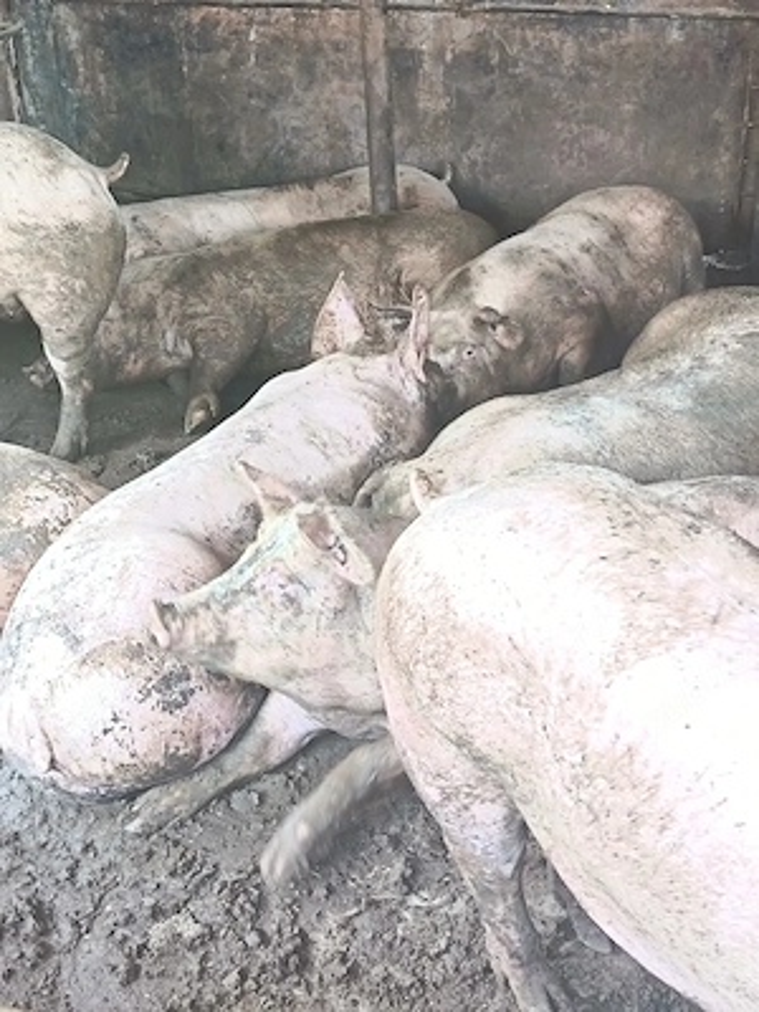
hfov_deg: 30.3
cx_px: 380
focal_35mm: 48
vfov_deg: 39.7
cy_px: 506
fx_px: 1403
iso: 379
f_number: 1.75
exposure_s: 1/60.2
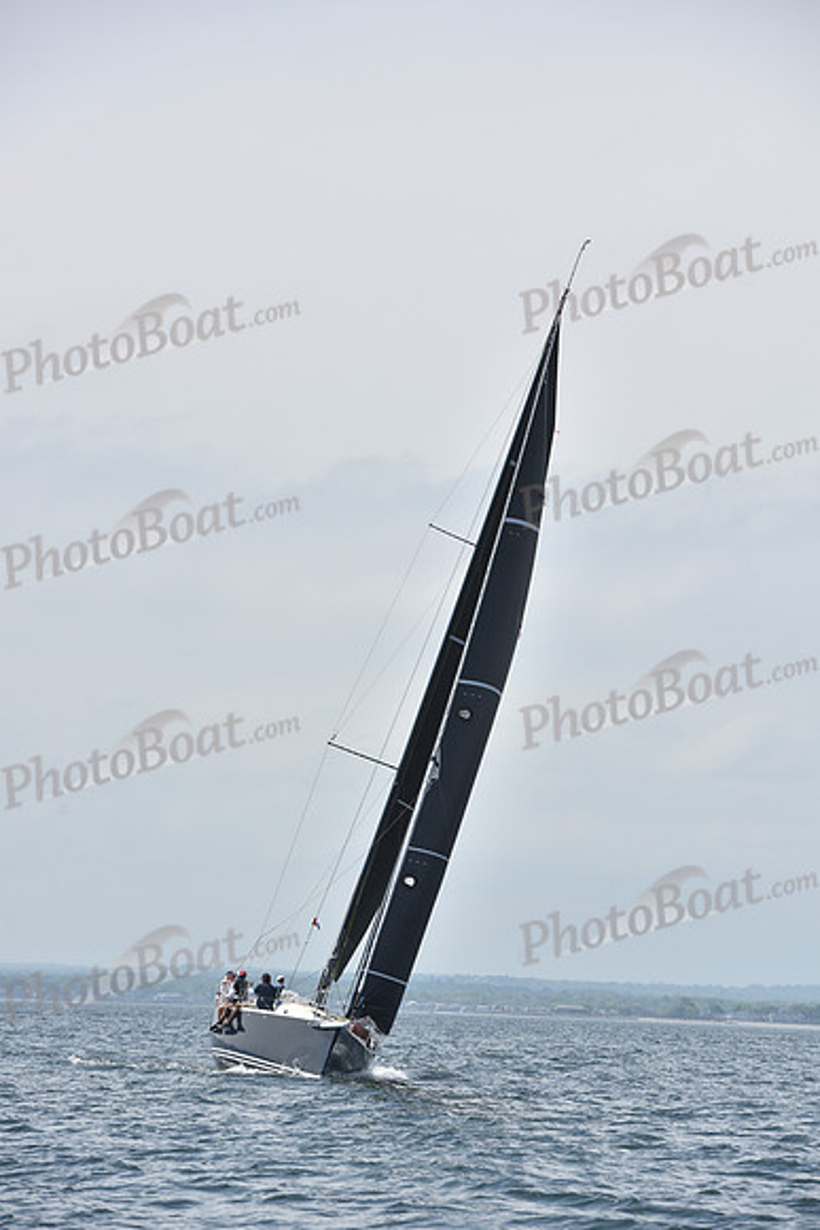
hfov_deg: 10.2
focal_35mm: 135
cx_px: 410
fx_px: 4609
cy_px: 615
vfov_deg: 15.2
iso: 200
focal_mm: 135
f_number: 8
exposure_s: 1/1000
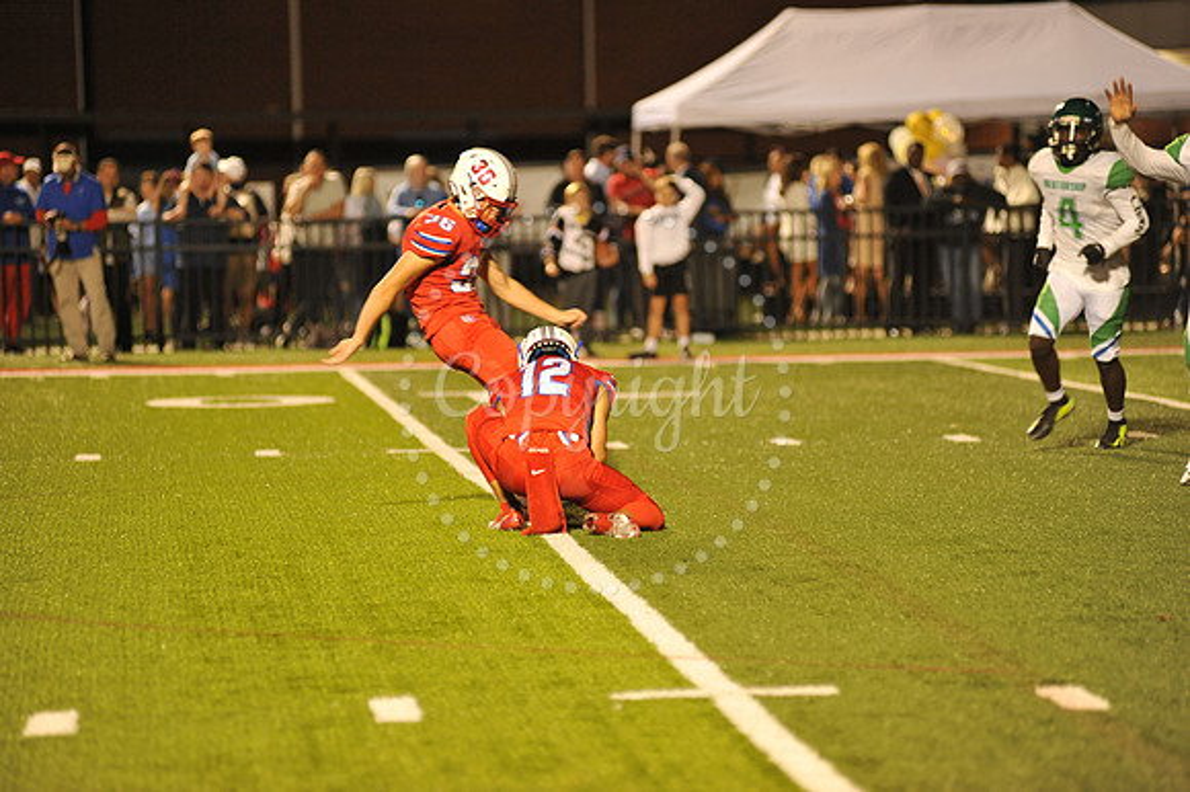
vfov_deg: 6.9
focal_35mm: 200
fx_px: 6607
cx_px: 595
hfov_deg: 10.3
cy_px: 396
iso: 2000
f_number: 2.8
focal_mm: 200
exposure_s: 1/200
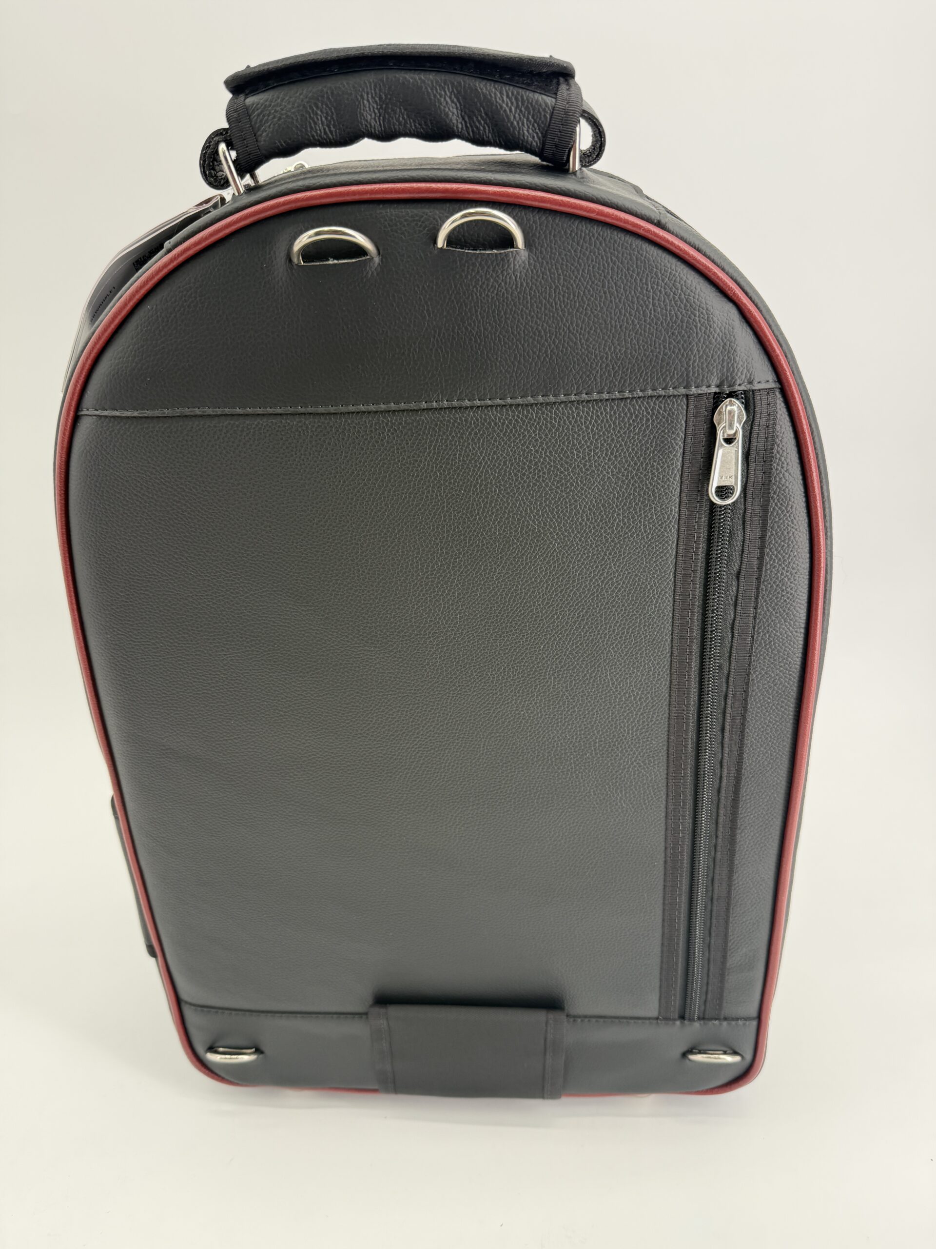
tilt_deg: -24.6
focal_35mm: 24
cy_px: 624
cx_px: 468
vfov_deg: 71.6
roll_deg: +2.3
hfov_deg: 56.8
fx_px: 865
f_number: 1.78
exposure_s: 1/230
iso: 100
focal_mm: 6.76
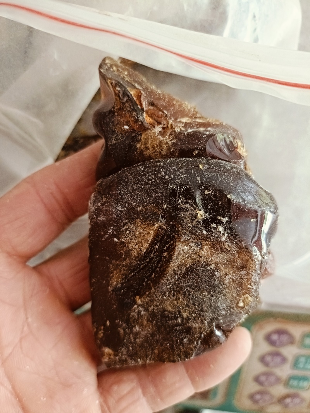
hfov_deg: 54.9
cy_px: 206
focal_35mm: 25
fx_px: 299
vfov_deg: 69.4
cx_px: 155
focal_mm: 4.7
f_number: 1.7
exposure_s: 1/33.3
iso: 2464
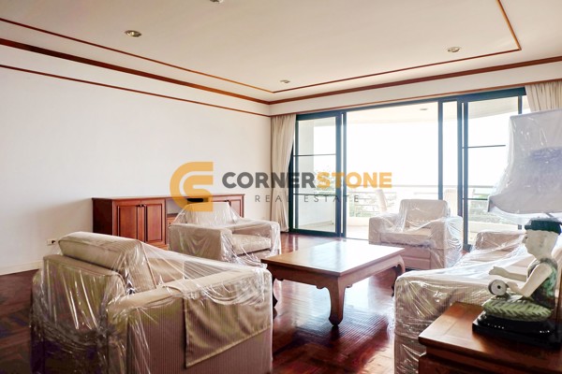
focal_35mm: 24
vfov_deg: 53.1
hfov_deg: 73.7
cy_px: 187
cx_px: 281
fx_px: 375
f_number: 5
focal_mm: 16
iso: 200
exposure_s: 1/125
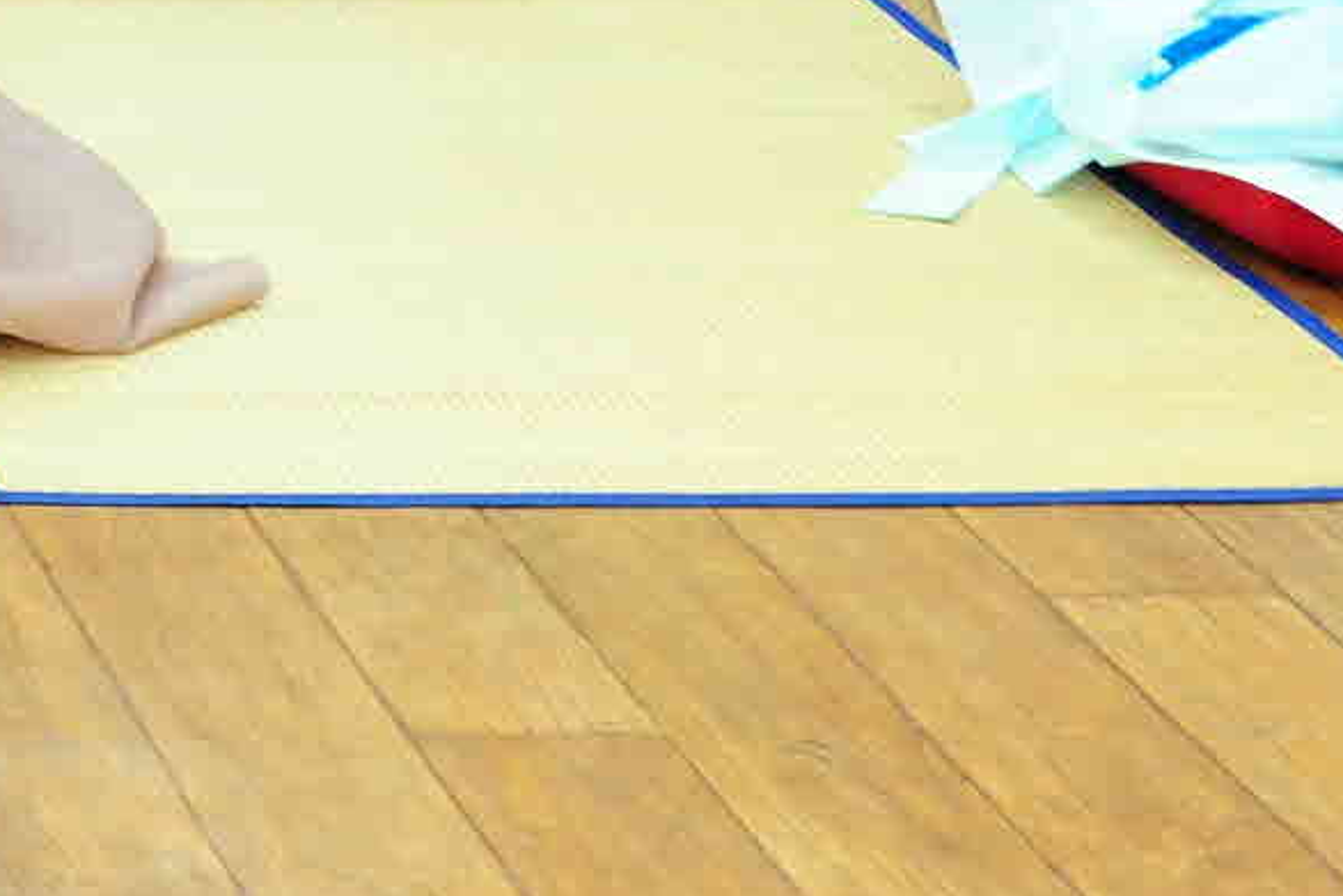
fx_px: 6157
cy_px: -1148
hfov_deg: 11.4
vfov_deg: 7.8
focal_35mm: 165
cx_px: -1185
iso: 1600
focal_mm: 32
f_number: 5.6
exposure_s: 1/60
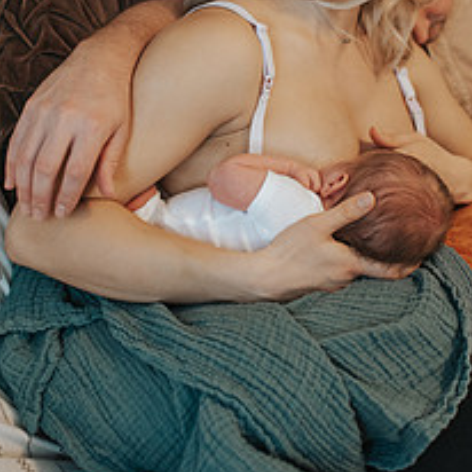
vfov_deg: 25.8
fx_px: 1003
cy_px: 66
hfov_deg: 26.3
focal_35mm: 65
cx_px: 325
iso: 1000
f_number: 2.8
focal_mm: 35
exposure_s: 1/250
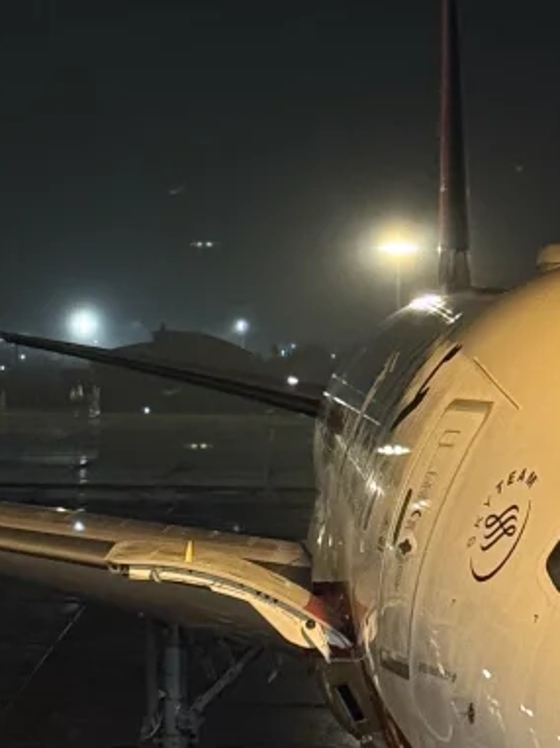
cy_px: 239
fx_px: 3909
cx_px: 307
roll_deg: -1.0
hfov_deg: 8.2
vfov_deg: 10.9
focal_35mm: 181
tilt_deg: +1.8
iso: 320
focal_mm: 6.76
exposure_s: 1/40
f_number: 1.78
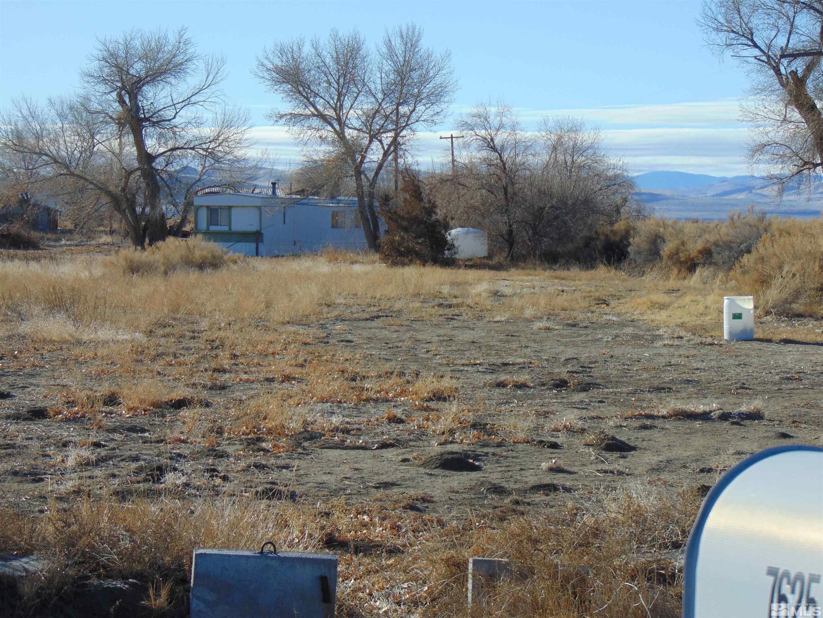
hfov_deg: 18.2
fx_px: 2568
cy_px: 309
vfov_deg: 13.7
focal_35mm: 108
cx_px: 412
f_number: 3.9
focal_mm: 19.4
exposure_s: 1/800
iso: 80
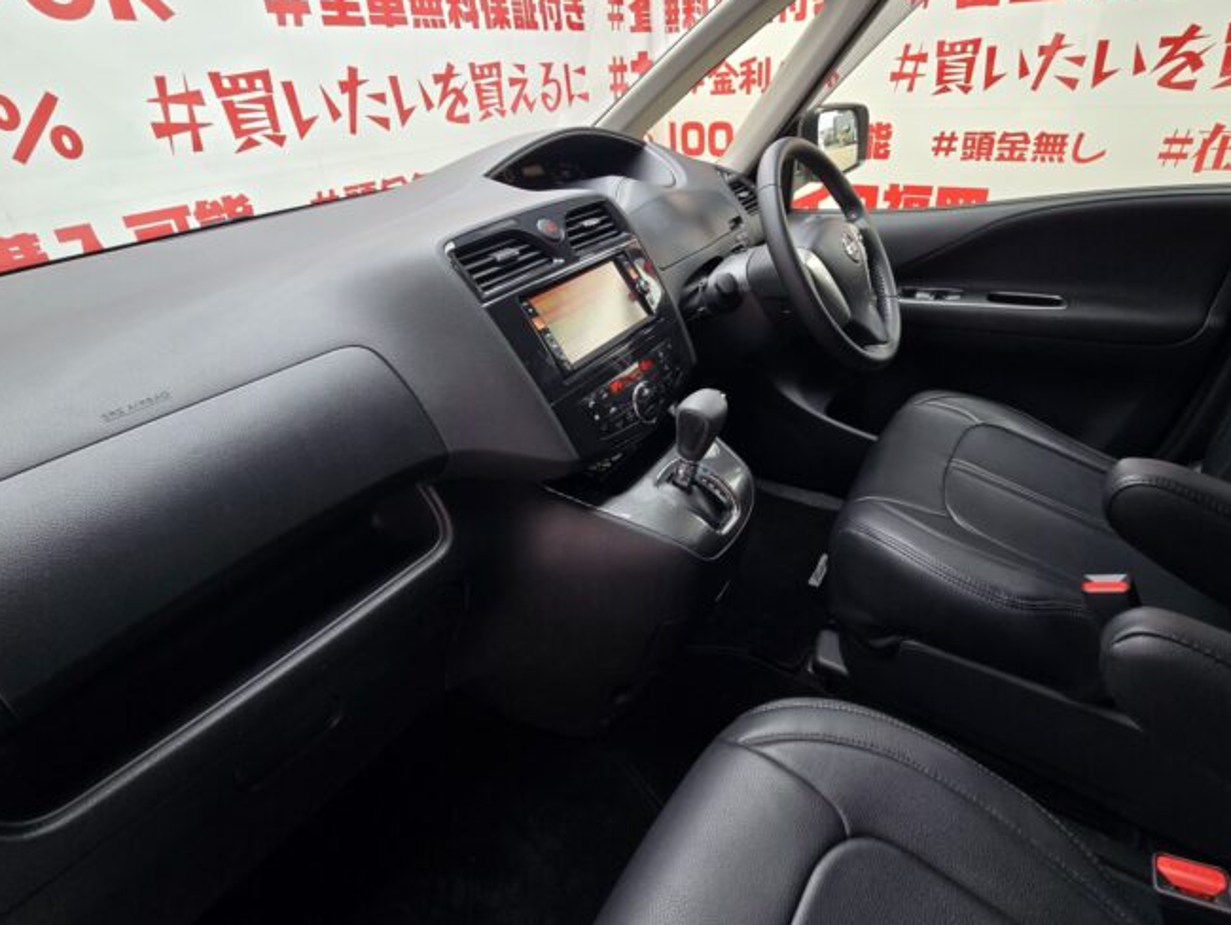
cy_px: 375
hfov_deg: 94.3
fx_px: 569
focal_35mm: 16
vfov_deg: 77.4
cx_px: 657
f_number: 2.2
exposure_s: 1/265
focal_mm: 2.2
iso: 50
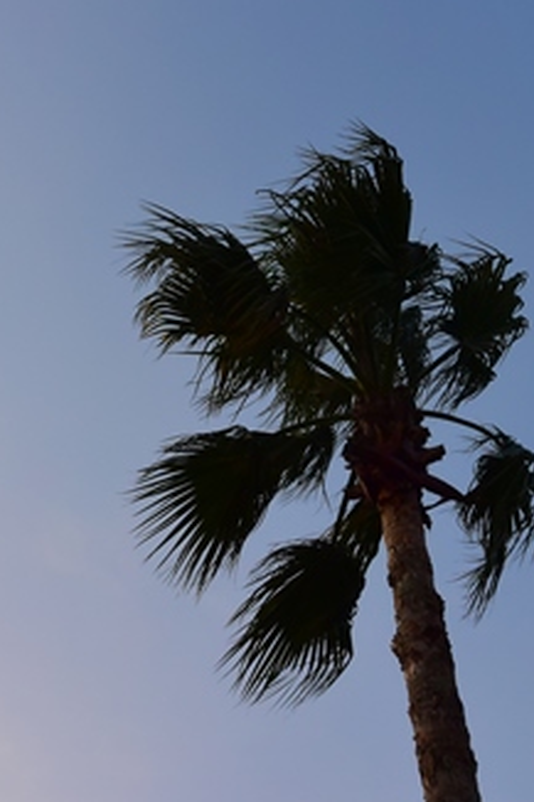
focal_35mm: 57
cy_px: 303
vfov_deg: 34.9
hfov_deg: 23.7
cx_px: 215
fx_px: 1269
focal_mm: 11
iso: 160
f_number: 6.3
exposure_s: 1/250
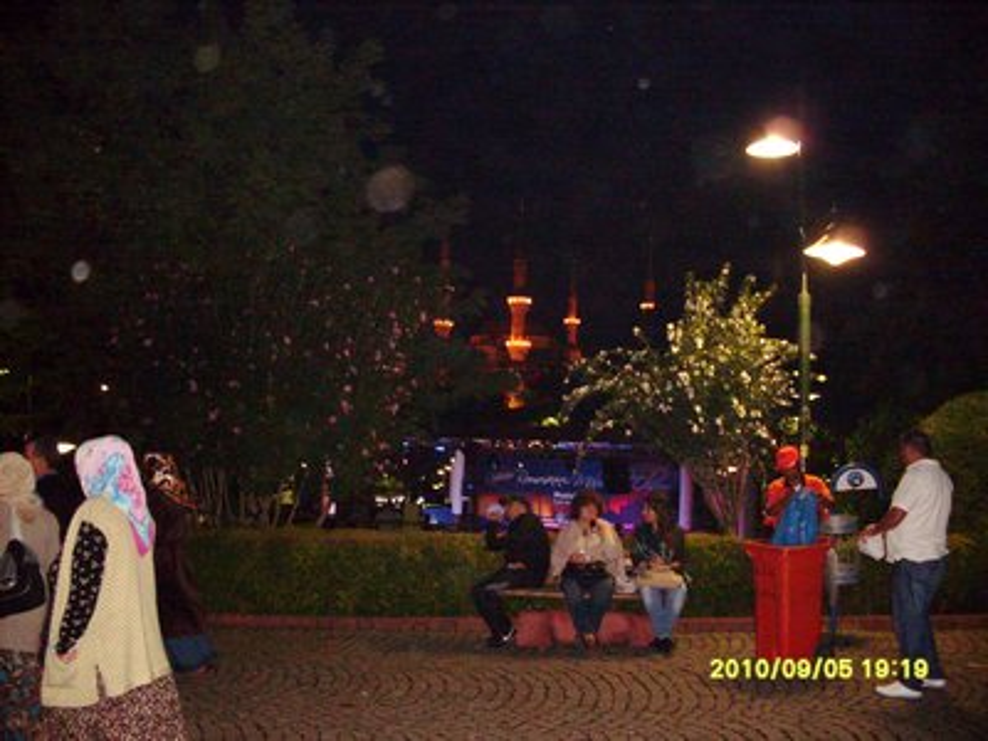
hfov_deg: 49.0
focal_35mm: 38
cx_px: 494
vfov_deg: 37.7
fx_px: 1085
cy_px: 370
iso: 240
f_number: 2.8
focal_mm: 6.3
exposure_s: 1/45
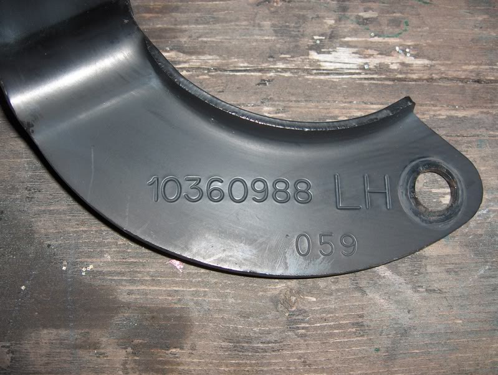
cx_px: 249
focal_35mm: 39
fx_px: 562
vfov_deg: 36.9
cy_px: 188
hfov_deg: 47.8
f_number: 2.8
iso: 100
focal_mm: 8
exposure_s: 1/60
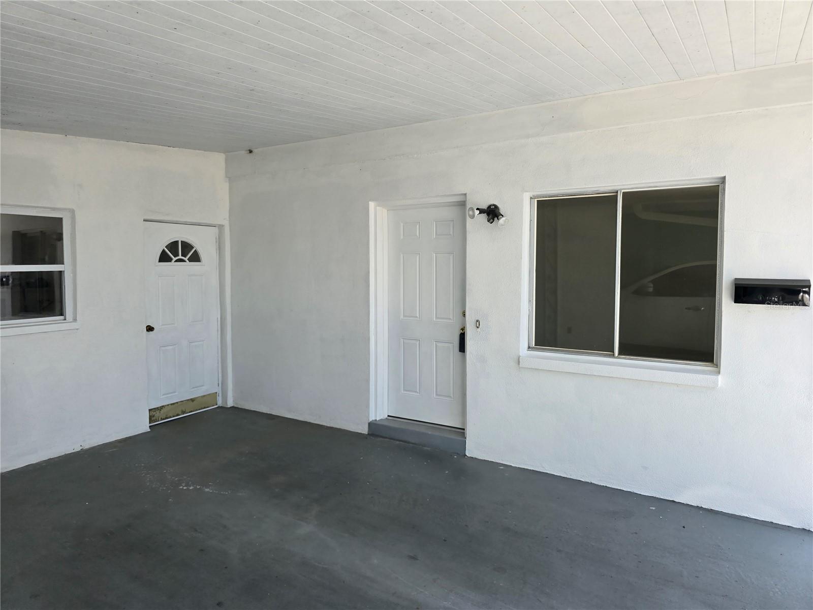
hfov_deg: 73.9
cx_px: 406
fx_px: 540
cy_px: 305
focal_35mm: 23
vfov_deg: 58.9
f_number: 1.7
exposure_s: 1/180
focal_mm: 6.3
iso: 12
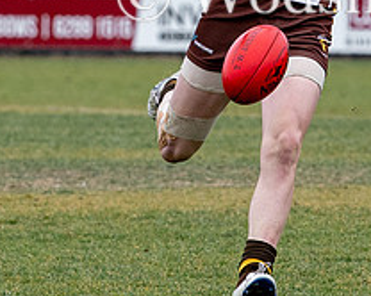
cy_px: -76
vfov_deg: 1.0
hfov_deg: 1.3
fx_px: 16246
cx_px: 281
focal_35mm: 1481
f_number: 4
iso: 320
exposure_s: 1/800
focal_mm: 175
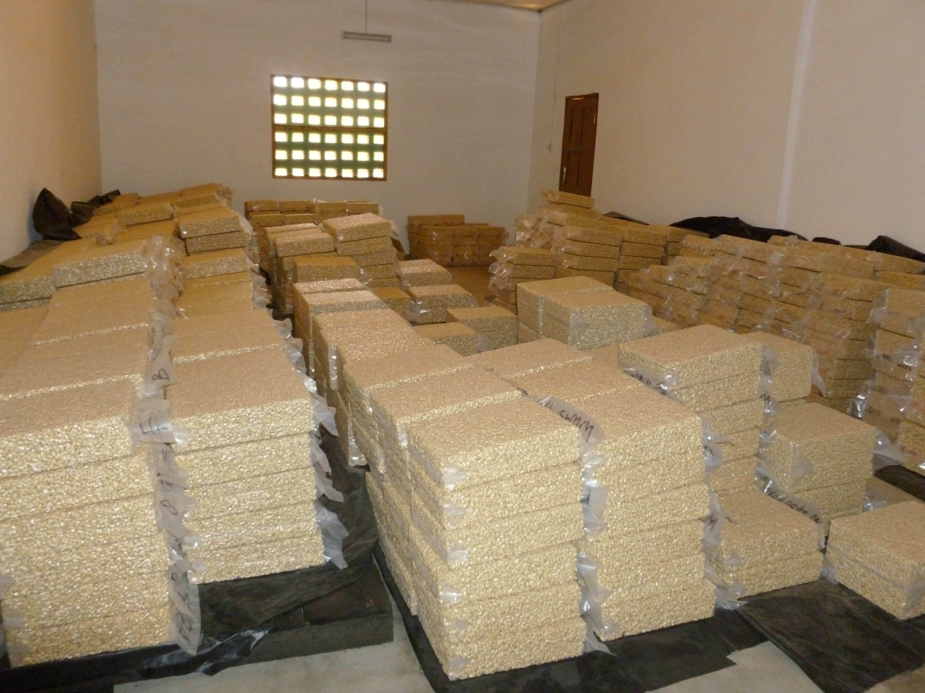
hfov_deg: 63.4
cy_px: 346
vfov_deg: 49.7
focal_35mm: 28
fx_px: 748
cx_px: 462
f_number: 3.3
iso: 500
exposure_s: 1/60
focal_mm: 5
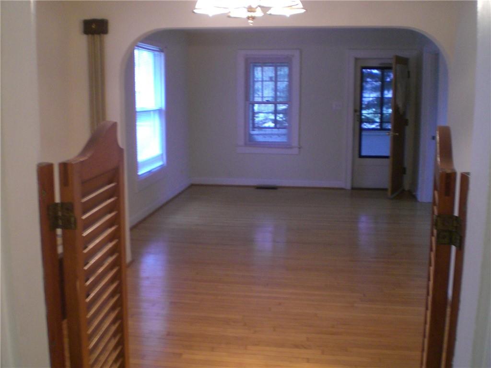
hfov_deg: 49.0
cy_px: 184
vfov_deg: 37.7
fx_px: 539
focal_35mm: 38
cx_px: 246
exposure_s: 1/10
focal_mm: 6.3
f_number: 3.1
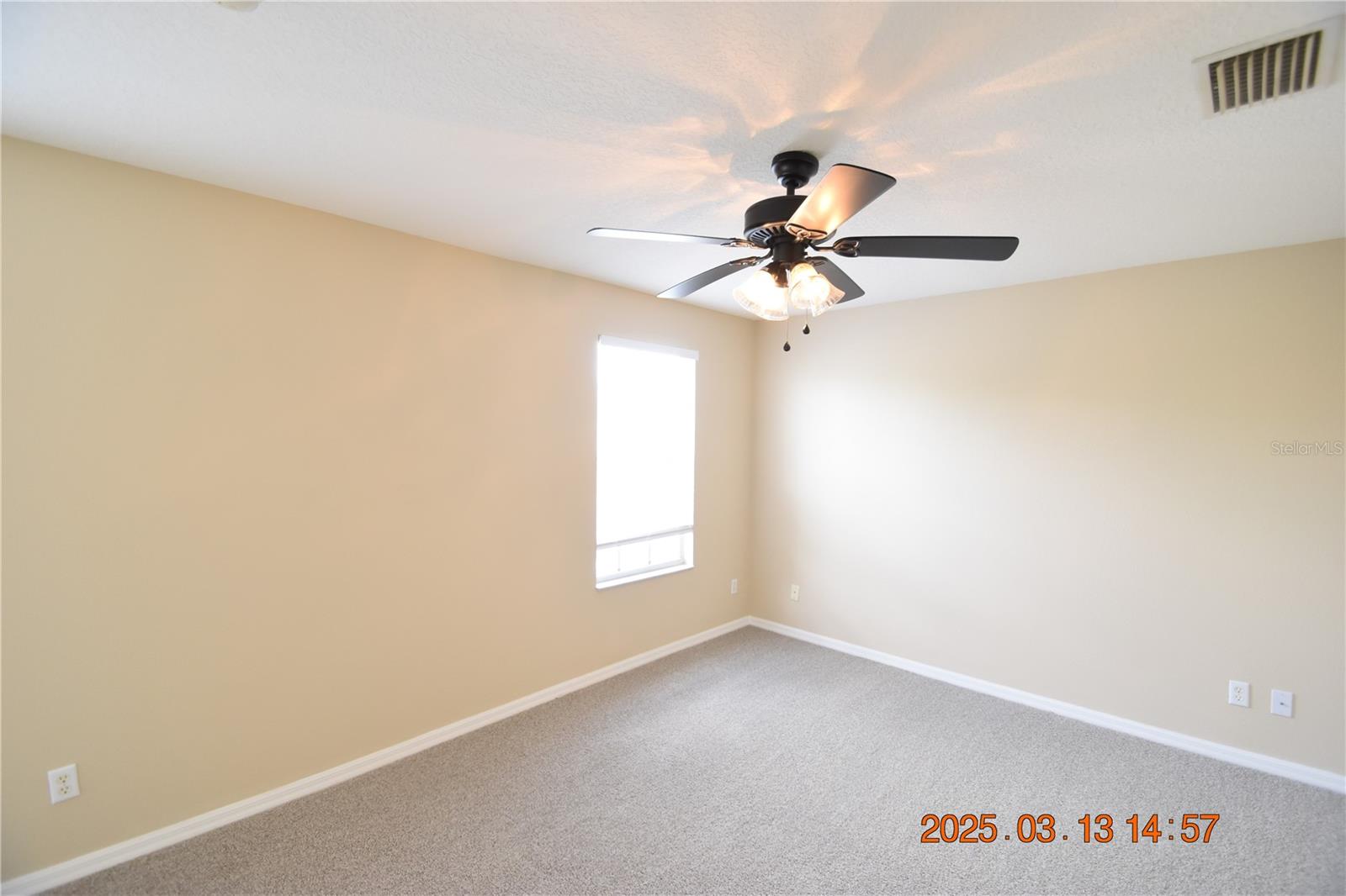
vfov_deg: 77.3
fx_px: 561
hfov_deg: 100.4
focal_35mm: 15
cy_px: 448
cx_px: 673
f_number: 4
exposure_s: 1/60
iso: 800
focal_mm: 10
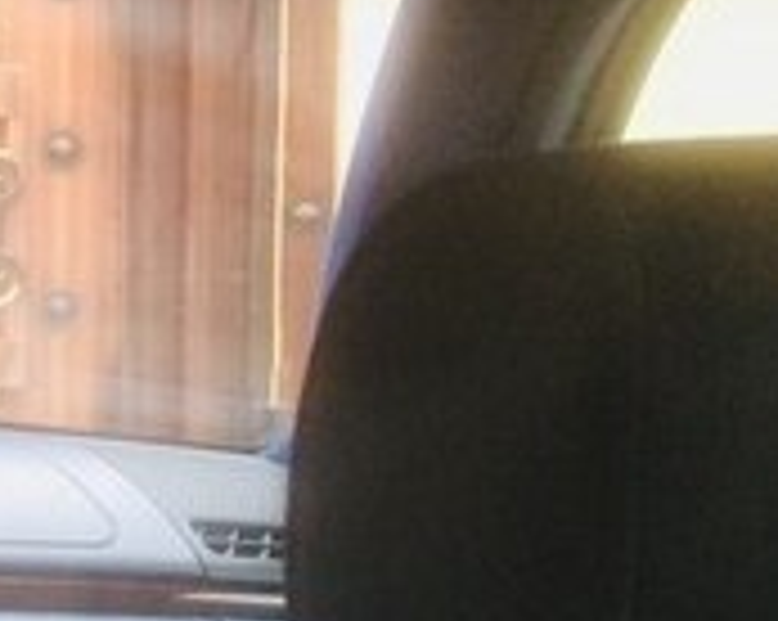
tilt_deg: -3.4
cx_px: -697
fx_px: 2484
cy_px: 376
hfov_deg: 15.0
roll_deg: -1.0
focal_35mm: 108
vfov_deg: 14.2
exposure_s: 1/33
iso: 64
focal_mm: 4.15
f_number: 2.2
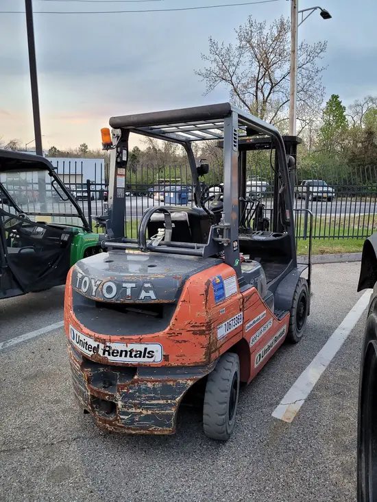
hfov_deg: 53.1
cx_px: 188
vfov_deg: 67.3
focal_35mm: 26
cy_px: 251
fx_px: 377
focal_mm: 5.4
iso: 320
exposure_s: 1/120
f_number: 1.8
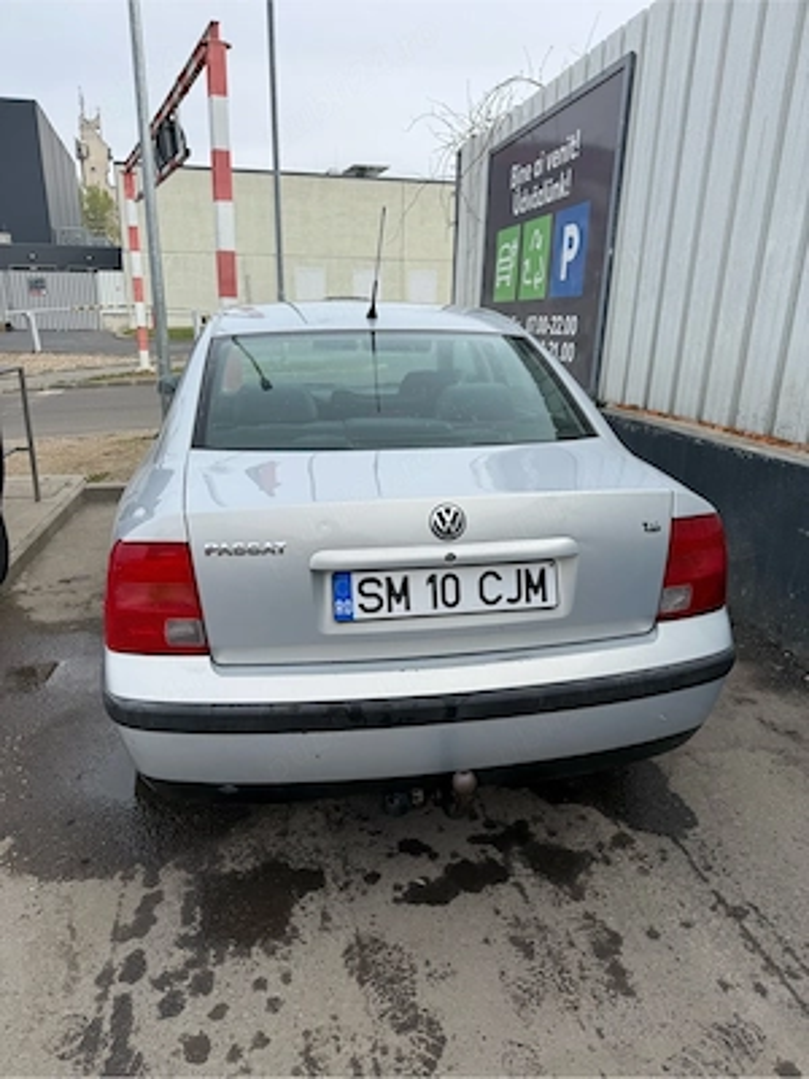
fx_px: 748
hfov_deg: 56.8
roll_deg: -0.4
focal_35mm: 24
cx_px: 404
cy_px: 540
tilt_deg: -17.5
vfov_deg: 71.6
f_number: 1.78
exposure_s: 1/2801
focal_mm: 6.76
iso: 80
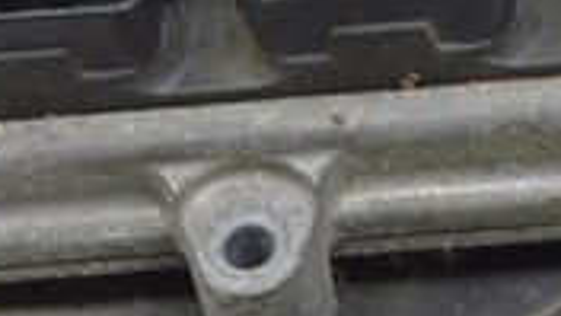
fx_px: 2722
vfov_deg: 6.6
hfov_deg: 11.7
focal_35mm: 183
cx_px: 414
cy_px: -65
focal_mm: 20
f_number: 5.6
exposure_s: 1/20
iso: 400
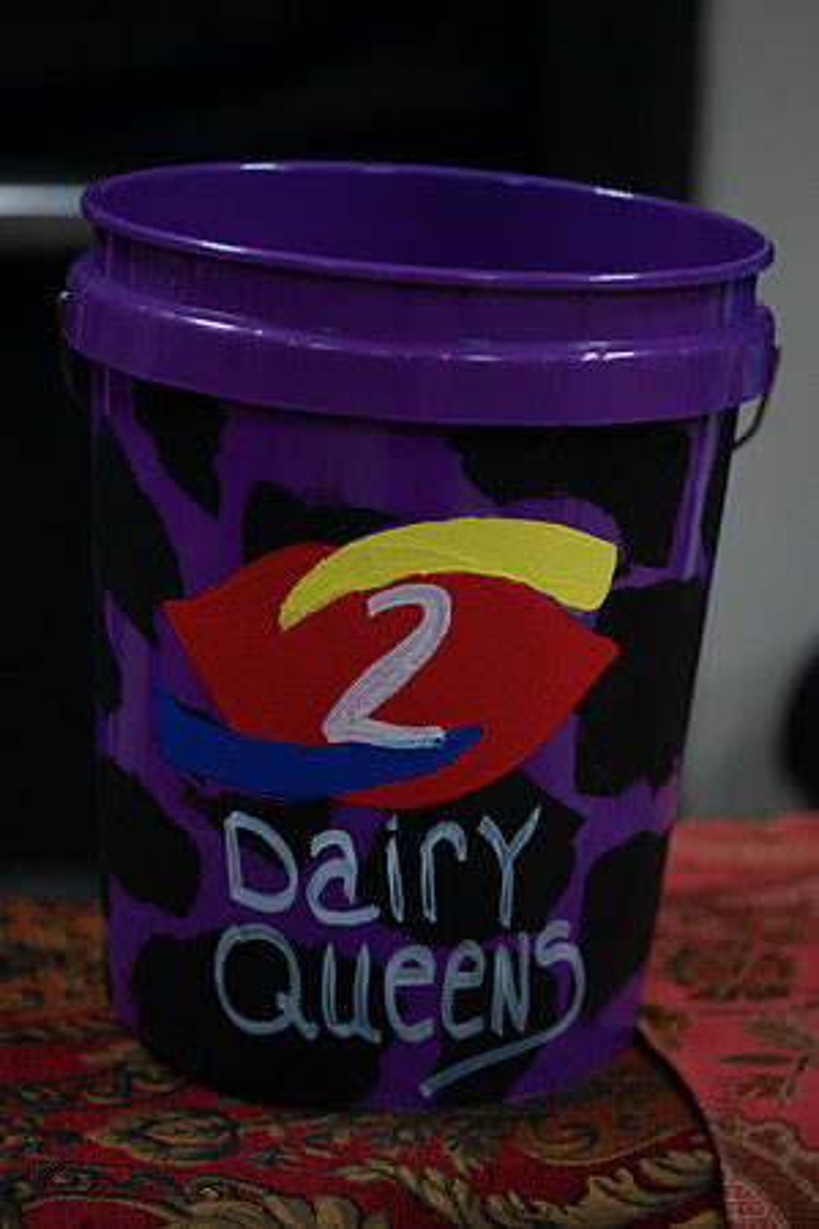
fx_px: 2389
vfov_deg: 28.8
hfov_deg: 19.5
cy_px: 614
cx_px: 410
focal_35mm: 70
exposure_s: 1/160
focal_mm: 70
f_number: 2.8
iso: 1000
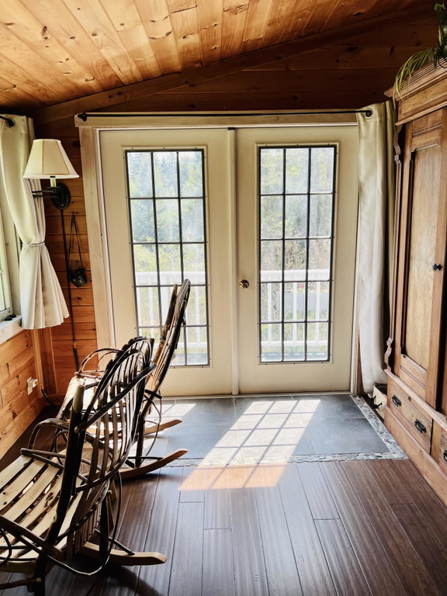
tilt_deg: -11.3
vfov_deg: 67.3
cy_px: 298
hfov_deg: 53.1
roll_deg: +1.7
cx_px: 224
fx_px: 448
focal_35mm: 26
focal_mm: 5.7
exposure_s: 1/482
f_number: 1.5
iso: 50
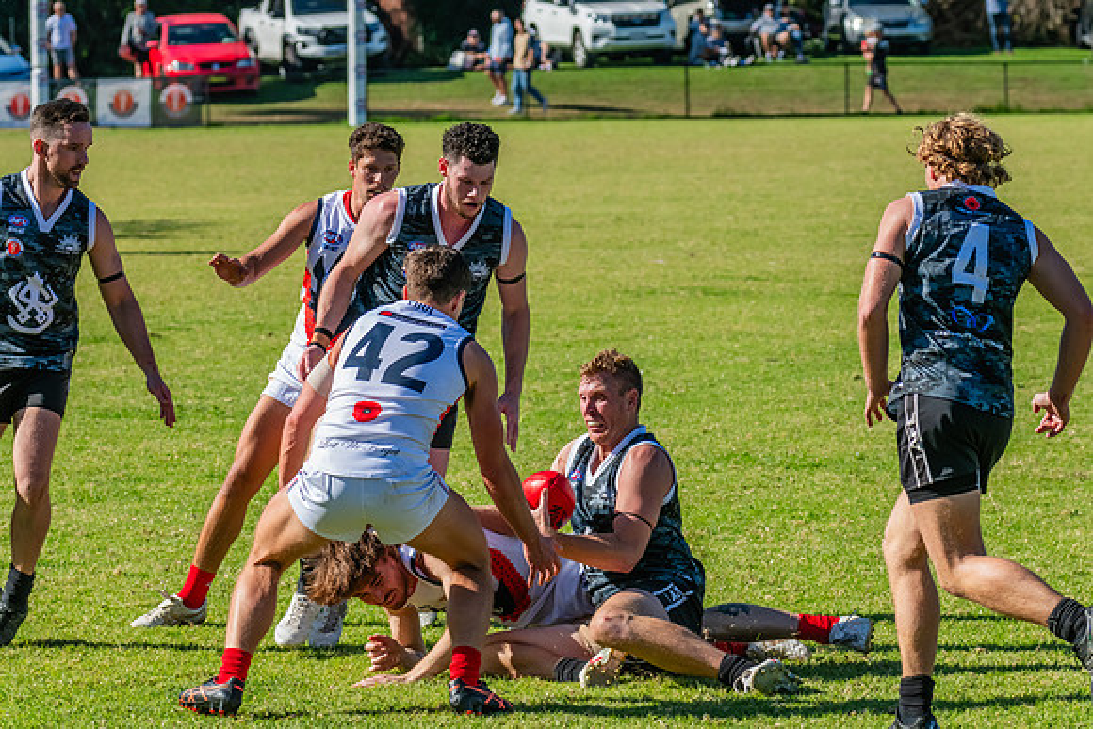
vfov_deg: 5.6
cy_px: 364
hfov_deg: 8.4
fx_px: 7480
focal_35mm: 246
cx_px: 546
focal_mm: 240
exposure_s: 1/1600
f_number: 11
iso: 1600
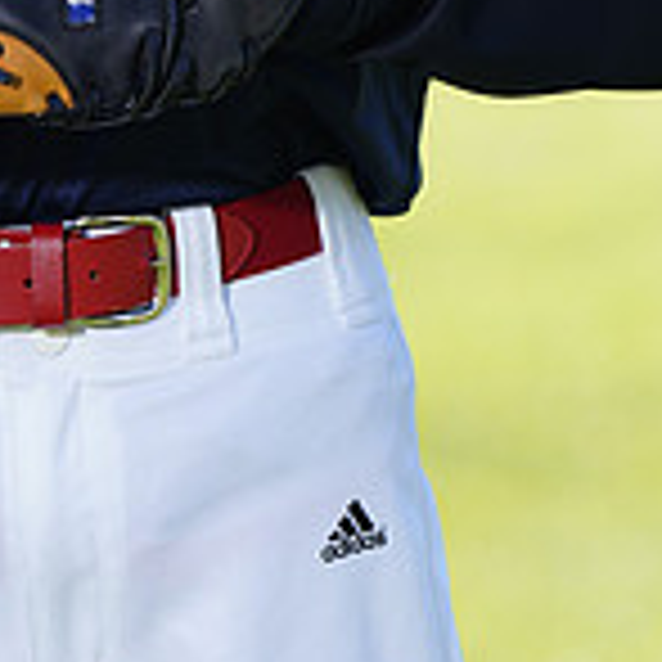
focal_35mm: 622
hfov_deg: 2.8
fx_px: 13458
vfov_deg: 2.8
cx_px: 65
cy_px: -351
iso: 100
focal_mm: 185
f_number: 5
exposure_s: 1/250
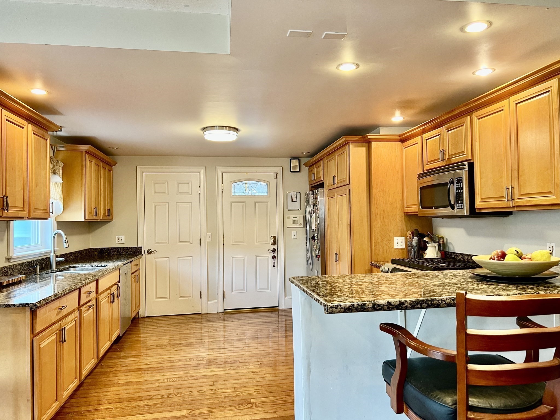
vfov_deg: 53.1
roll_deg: +1.7
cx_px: 280
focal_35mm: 26
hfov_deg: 67.3
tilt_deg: +0.7
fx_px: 421
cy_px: 210
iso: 125
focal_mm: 5.7
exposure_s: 1/60
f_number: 1.5
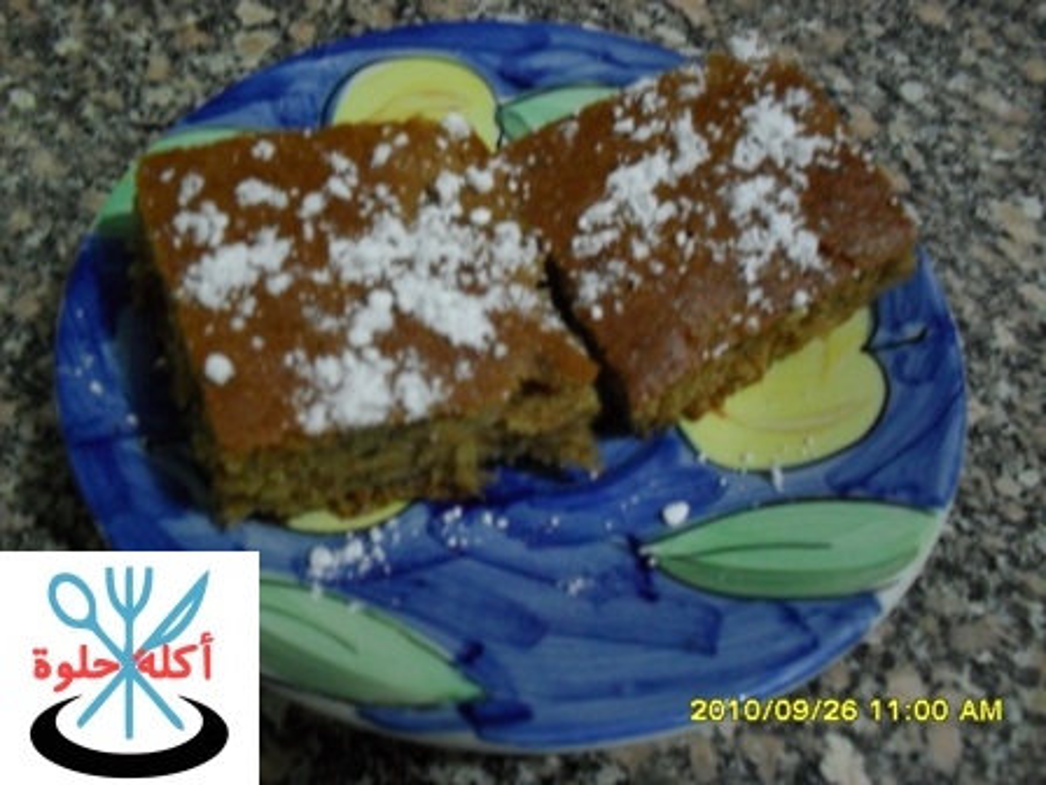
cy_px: 392
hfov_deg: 52.6
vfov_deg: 40.7
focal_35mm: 35
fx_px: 1058
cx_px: 523
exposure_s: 1/15
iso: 400
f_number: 3.2
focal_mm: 6.3
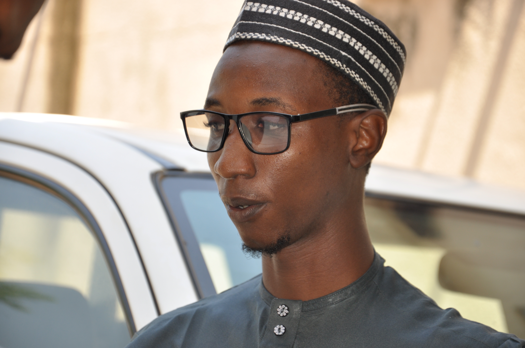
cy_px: 174
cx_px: 262
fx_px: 2294
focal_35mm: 158
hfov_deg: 13.1
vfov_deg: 8.7
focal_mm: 105
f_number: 5.6
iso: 200
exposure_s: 1/160
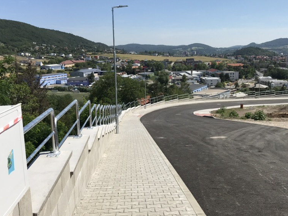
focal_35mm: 38
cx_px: 143
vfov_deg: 37.7
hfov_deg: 49.0
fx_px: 316
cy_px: 119
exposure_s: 1/4000
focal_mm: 3.99
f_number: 1.8
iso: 20
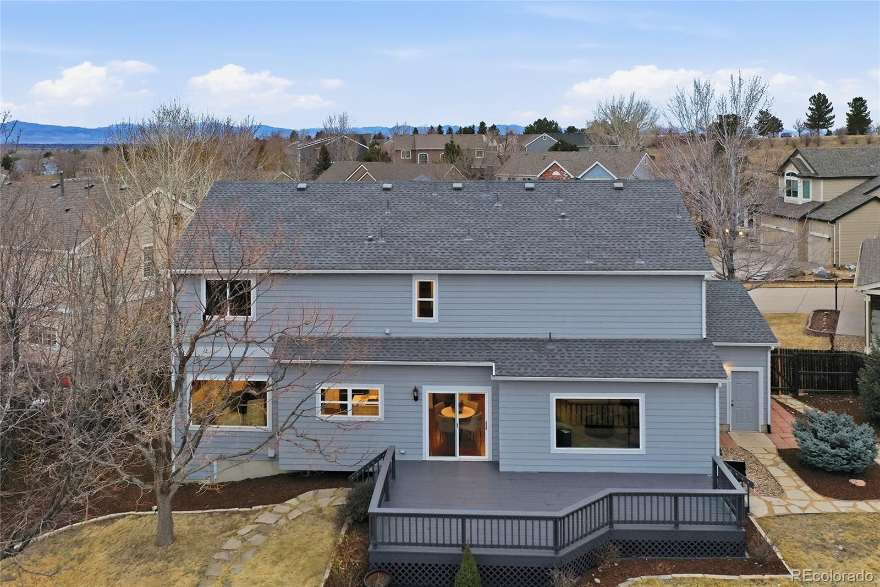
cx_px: 440
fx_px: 684
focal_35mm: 28
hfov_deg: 65.5
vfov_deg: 46.4
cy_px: 294
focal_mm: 10.3
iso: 100
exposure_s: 1/50
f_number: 3.5
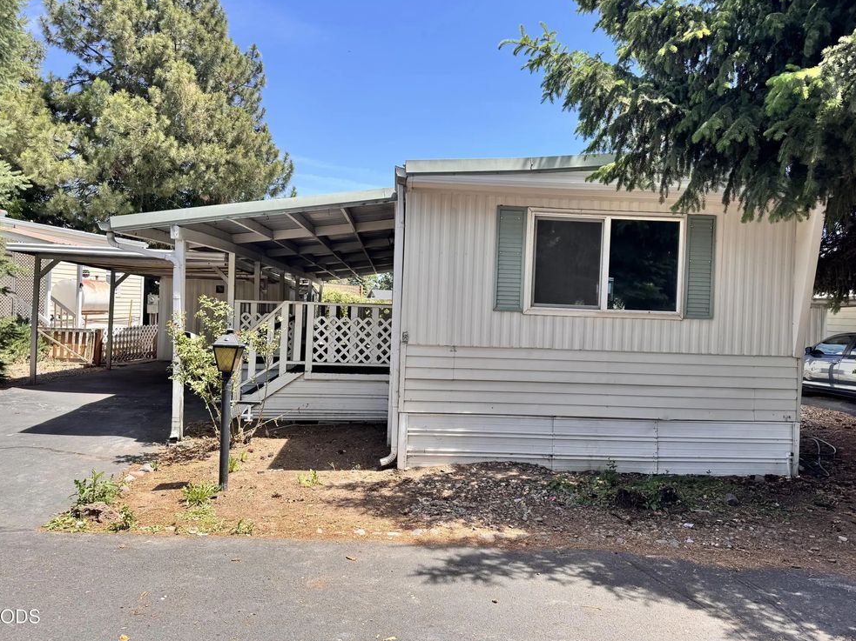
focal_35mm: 25
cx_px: 444
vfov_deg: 54.9
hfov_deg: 69.4
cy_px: 313
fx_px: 618
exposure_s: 1/1456
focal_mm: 6.76
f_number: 1.78
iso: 80
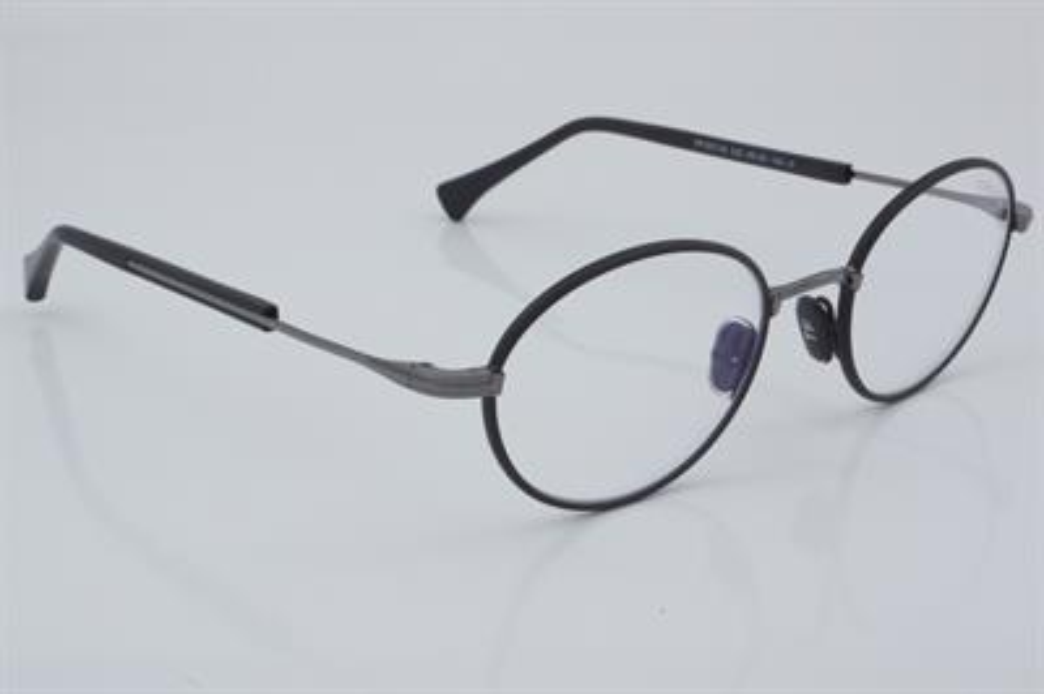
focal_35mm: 75
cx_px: 522
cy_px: 347
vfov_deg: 18.2
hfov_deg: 27.0
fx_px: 2173
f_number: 32
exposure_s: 1/4
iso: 100
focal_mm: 50
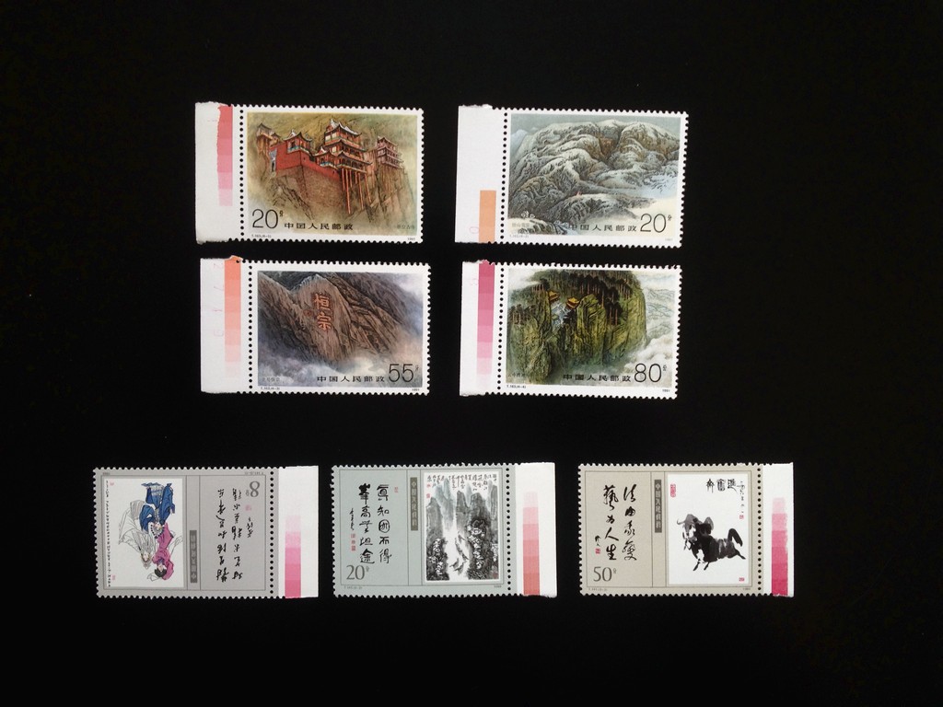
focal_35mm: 35
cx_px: 472
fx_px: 953
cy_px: 354
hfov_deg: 52.6
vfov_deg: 40.7
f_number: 2.4
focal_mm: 4.28
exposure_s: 1/40
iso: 50
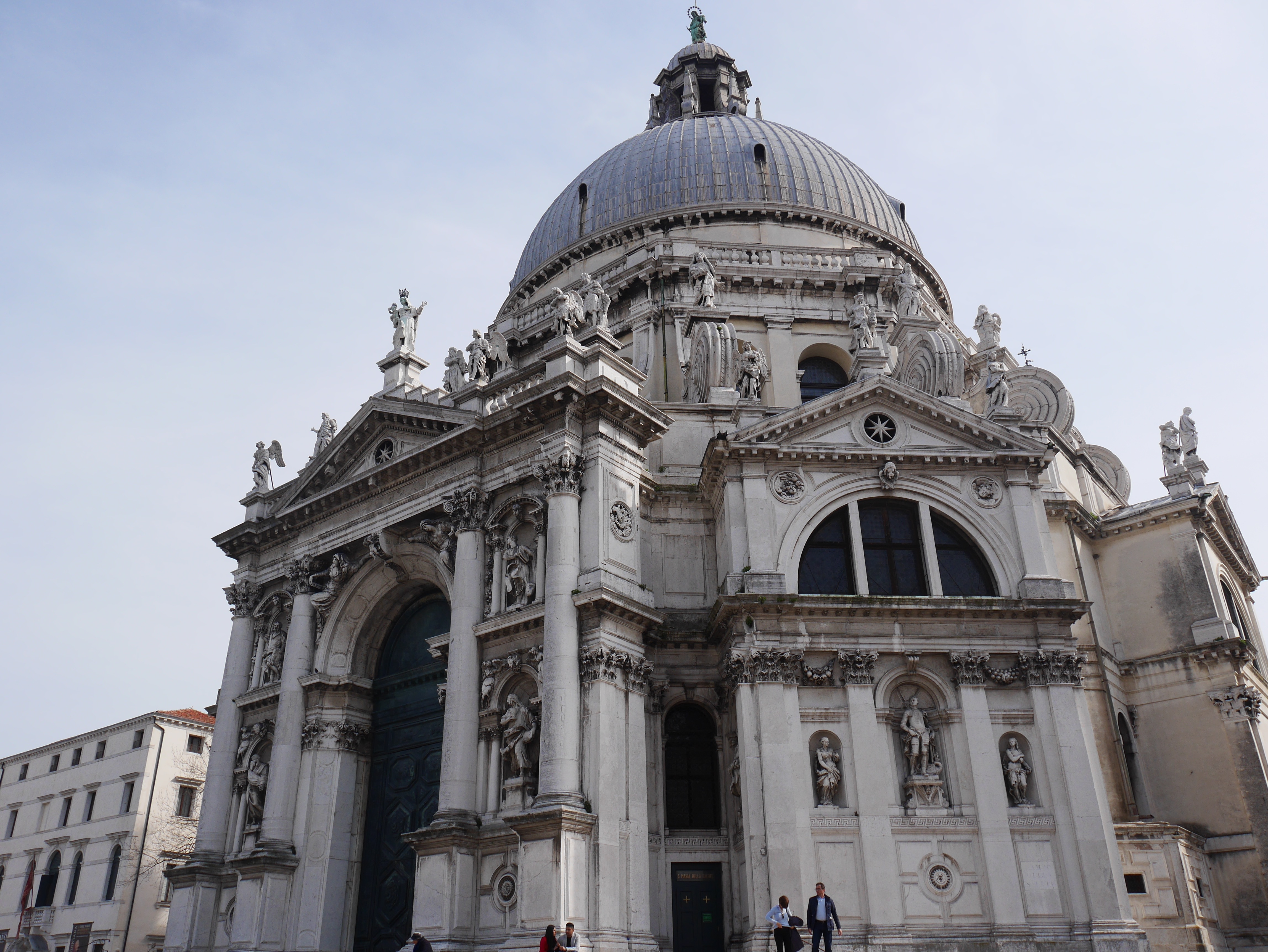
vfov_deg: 49.8
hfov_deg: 63.4
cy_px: 476
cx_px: 634
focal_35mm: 28
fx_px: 1026
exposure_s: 1/500
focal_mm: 14
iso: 200
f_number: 8
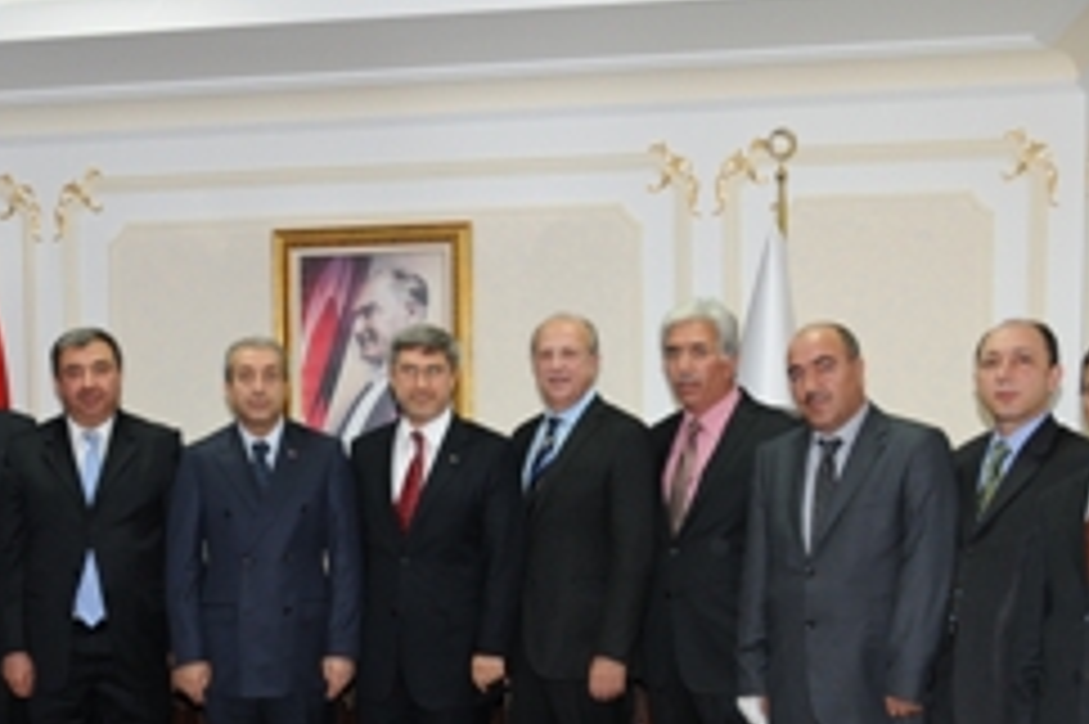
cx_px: 310
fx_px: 1844
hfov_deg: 32.4
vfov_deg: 21.9
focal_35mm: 61
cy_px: 612
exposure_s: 1/60
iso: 640
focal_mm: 22
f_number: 6.3
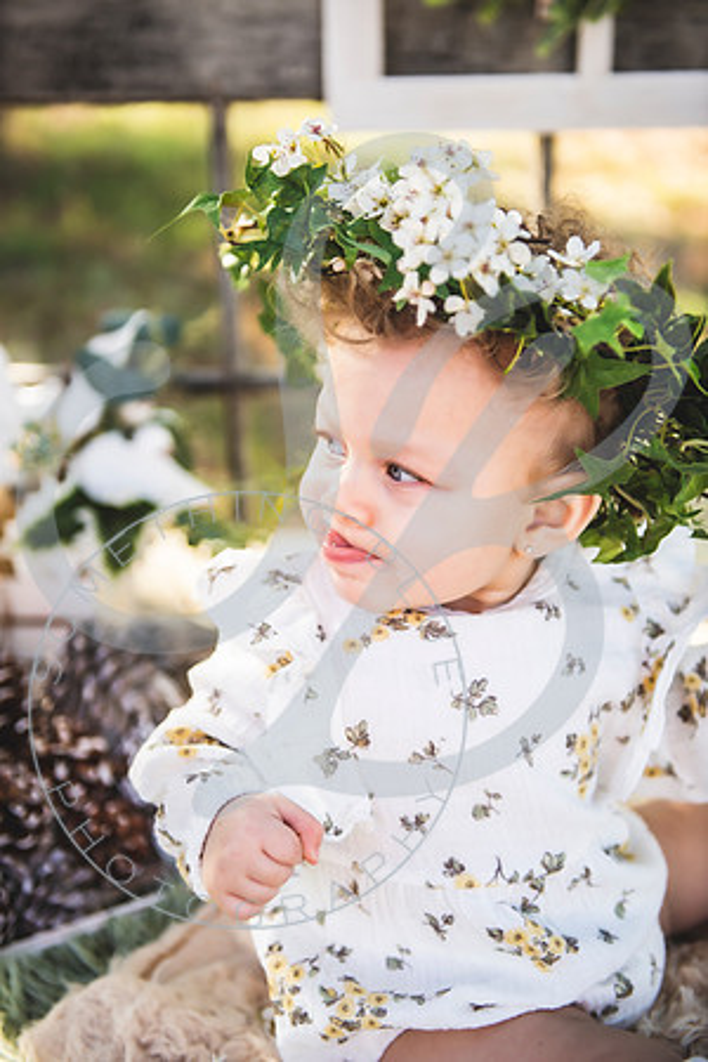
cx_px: 354
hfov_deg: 26.0
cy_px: 531
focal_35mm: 52
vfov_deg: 38.2
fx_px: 1534
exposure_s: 1/400
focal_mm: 52
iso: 200
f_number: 2.8
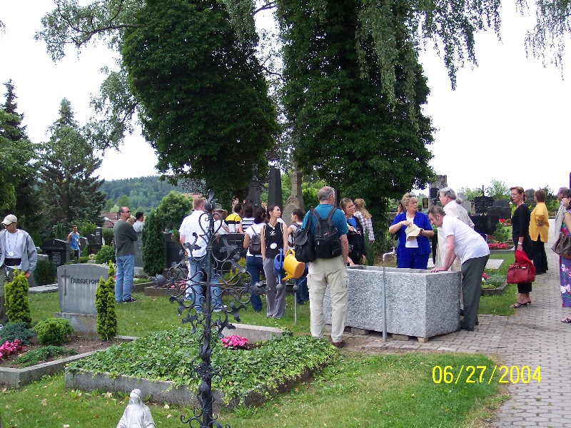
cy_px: 214
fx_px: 627
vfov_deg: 37.7
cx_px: 286
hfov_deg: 49.0
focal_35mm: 38
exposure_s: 1/700
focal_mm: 8
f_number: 2.8
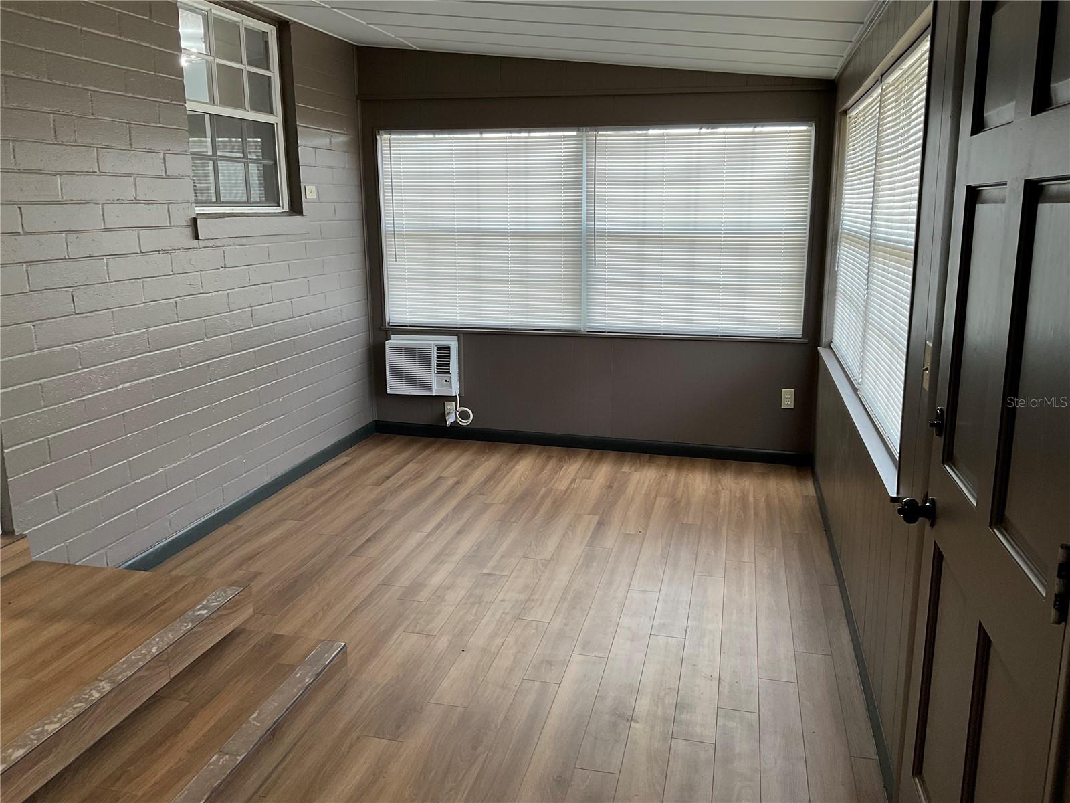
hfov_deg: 61.7
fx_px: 896
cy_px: 402
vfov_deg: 48.2
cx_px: 535
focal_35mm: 29
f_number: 1.8
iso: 40
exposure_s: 1/60
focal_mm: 3
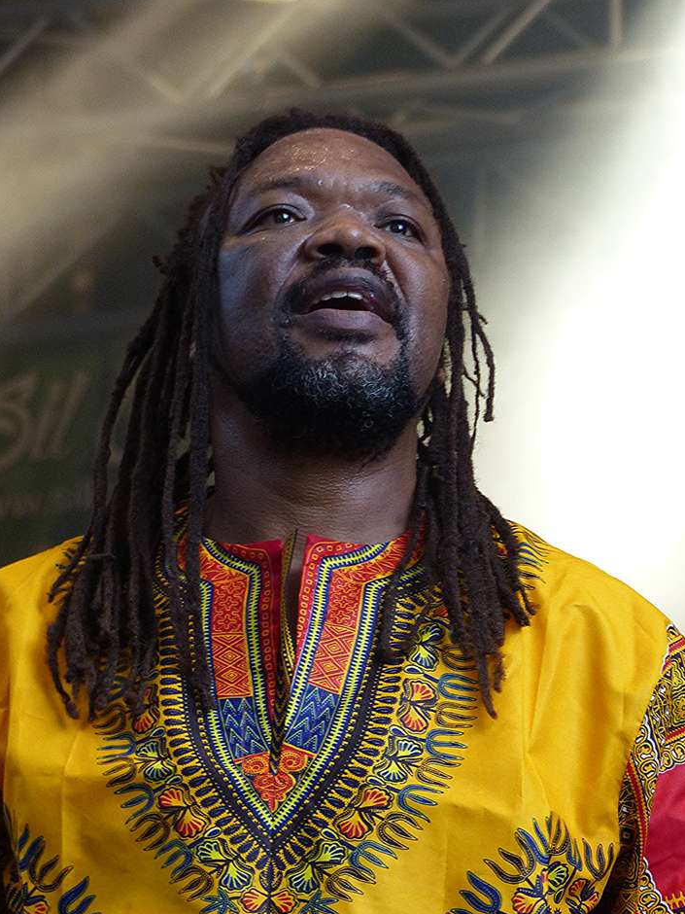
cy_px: 483
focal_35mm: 201
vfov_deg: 9.8
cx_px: 330
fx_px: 5303
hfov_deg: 7.4
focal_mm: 34
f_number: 2.8
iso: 250
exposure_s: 1/125
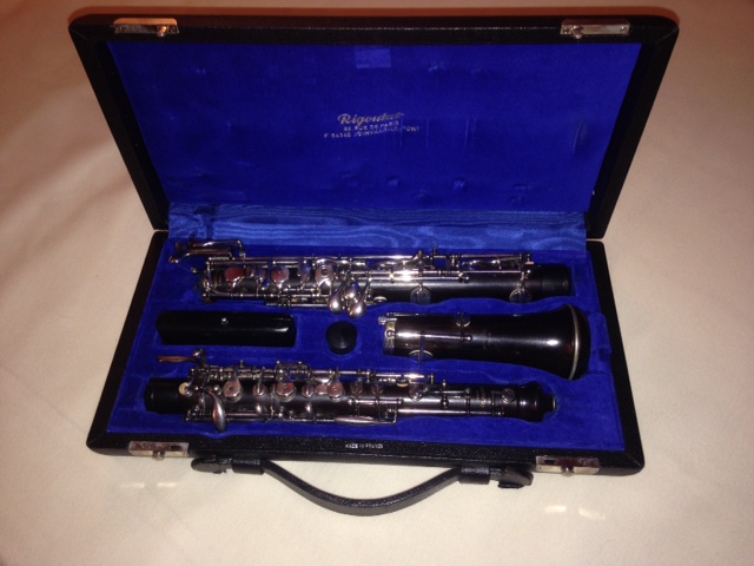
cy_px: 283
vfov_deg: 42.9
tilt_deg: -55.4
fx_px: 719
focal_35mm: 33
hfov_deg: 55.4
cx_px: 377
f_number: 2.4
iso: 50
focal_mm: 4.12
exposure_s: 1/16
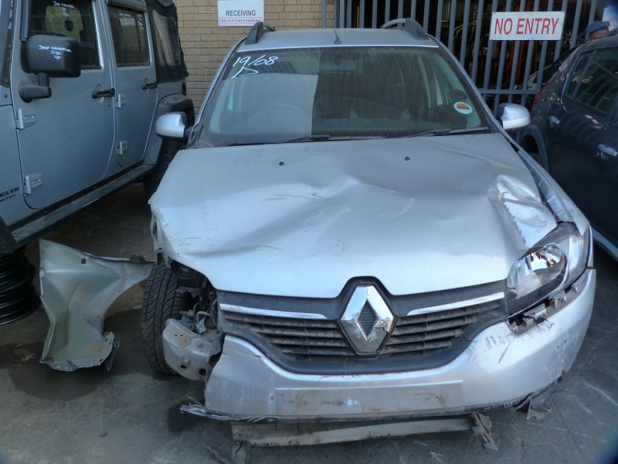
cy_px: 232
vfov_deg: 54.9
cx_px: 309
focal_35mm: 25
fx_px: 446
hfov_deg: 69.4
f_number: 3.2
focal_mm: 4.5
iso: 125
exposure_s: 1/100
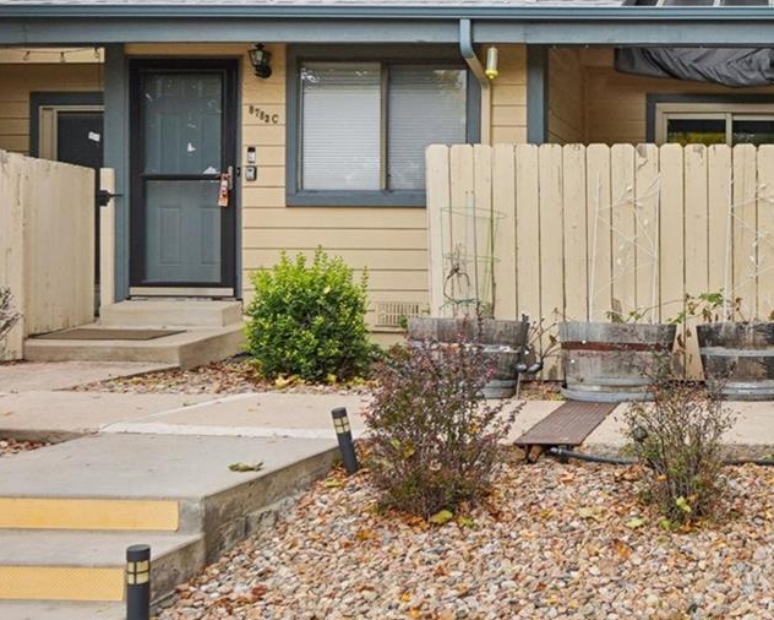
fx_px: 871
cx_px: 795
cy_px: 86
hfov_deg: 41.0
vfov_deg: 37.1
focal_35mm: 38
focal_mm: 11
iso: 100
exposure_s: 1/80
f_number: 8
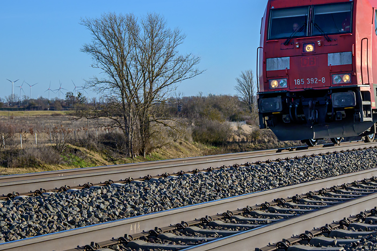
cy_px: 97
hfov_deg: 21.2
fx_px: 993
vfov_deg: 14.4
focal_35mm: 95
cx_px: 307
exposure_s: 1/750
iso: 400
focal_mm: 37
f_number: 8
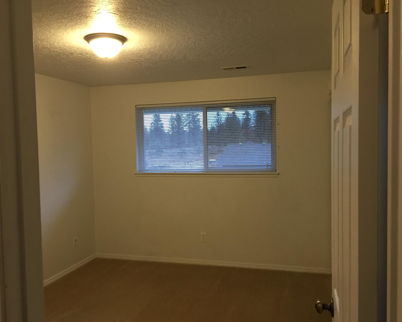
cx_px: 201
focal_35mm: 31
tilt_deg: -3.9
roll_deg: +1.0
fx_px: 369
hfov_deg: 57.2
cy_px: 164
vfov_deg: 47.1
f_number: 2.2
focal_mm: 4.15
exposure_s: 1/15
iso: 100
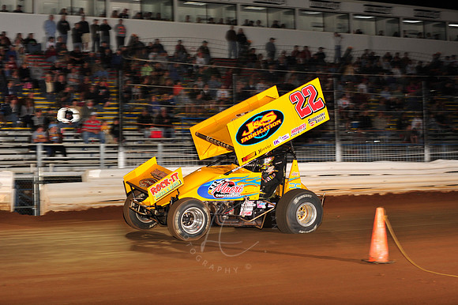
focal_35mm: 80
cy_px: 152
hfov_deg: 25.4
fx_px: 1017
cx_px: 229
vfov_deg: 17.0
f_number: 7.1
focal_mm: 80
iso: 800
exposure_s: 1/320
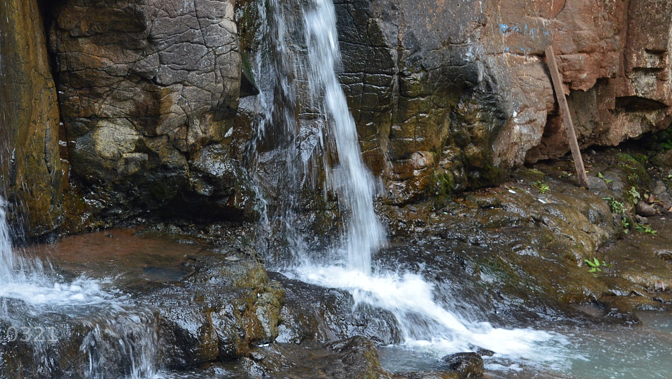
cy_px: 29
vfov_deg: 15.3
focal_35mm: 78
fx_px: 1387
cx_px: 244
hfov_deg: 27.1
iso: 400
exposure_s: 1/50
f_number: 8
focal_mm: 31
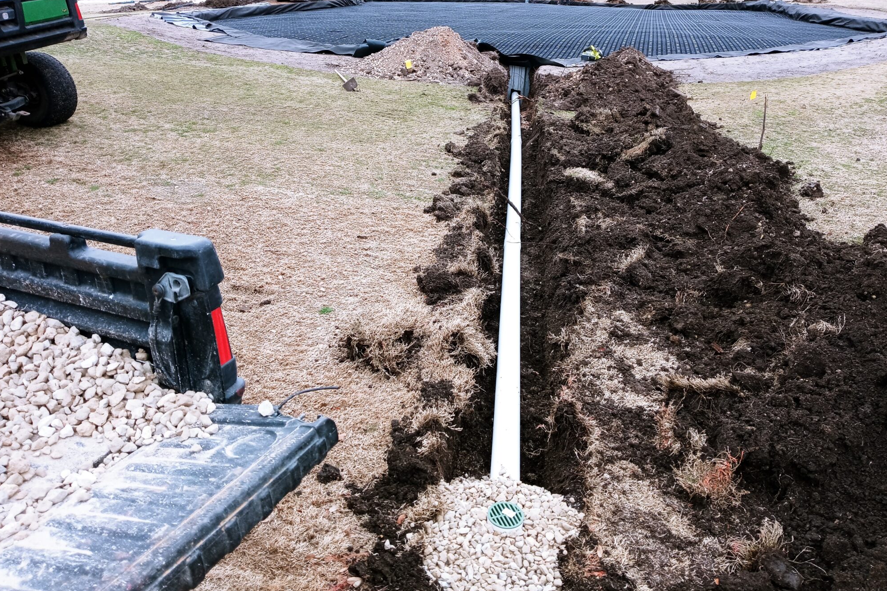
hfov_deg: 61.9
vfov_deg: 43.6
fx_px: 739
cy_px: 273
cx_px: 445
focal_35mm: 30
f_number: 1.8
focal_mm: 3.61
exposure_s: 1/413
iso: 100
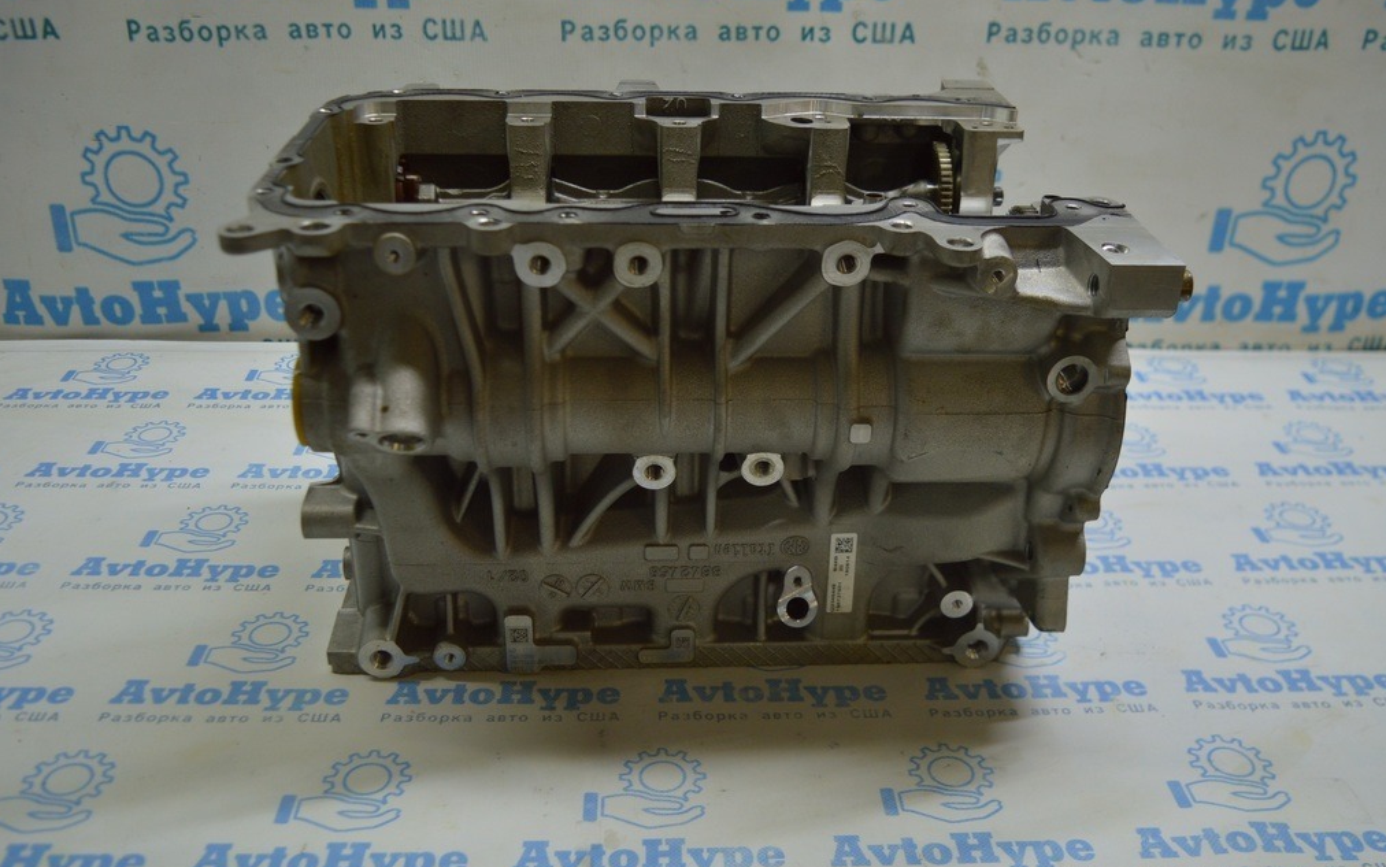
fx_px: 1285
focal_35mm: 34
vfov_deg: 37.3
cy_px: 455
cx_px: 690
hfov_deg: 56.7
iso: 400
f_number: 3.8
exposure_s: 1/100
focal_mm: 22
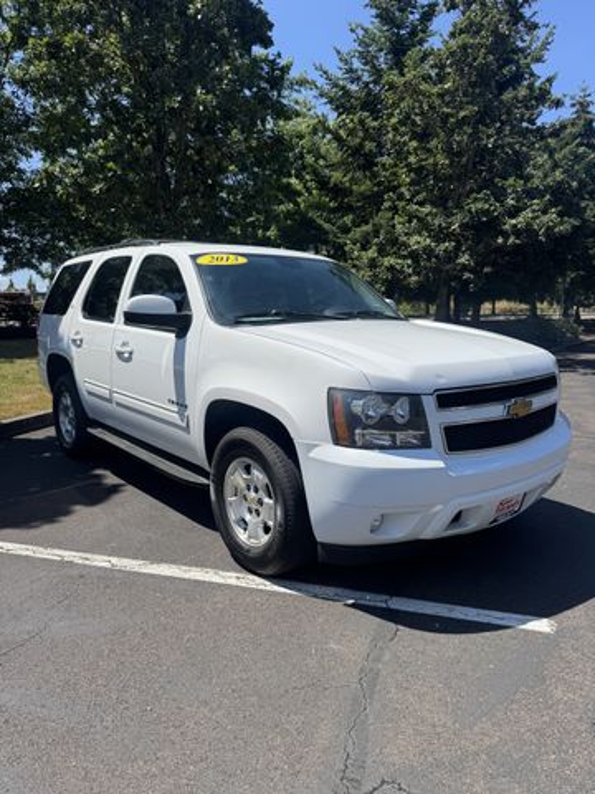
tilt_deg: -10.3
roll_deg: +1.0
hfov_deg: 56.8
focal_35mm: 24
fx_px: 550
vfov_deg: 71.6
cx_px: 298
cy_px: 397
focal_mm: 6.76
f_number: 1.78
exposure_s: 1/4608
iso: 80
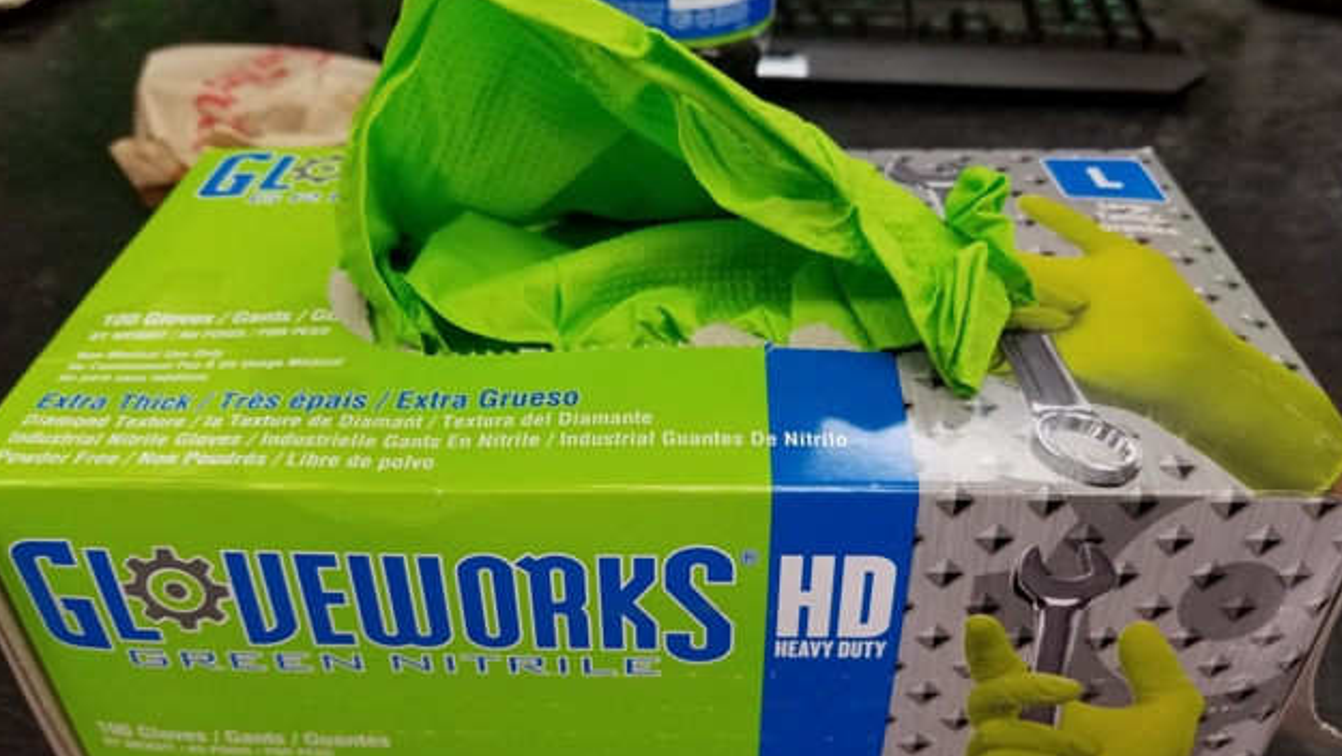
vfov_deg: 40.0
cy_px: 455
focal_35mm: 29
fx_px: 1032
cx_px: 679
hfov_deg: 66.0
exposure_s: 1/120
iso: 80
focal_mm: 4.25
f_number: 1.7
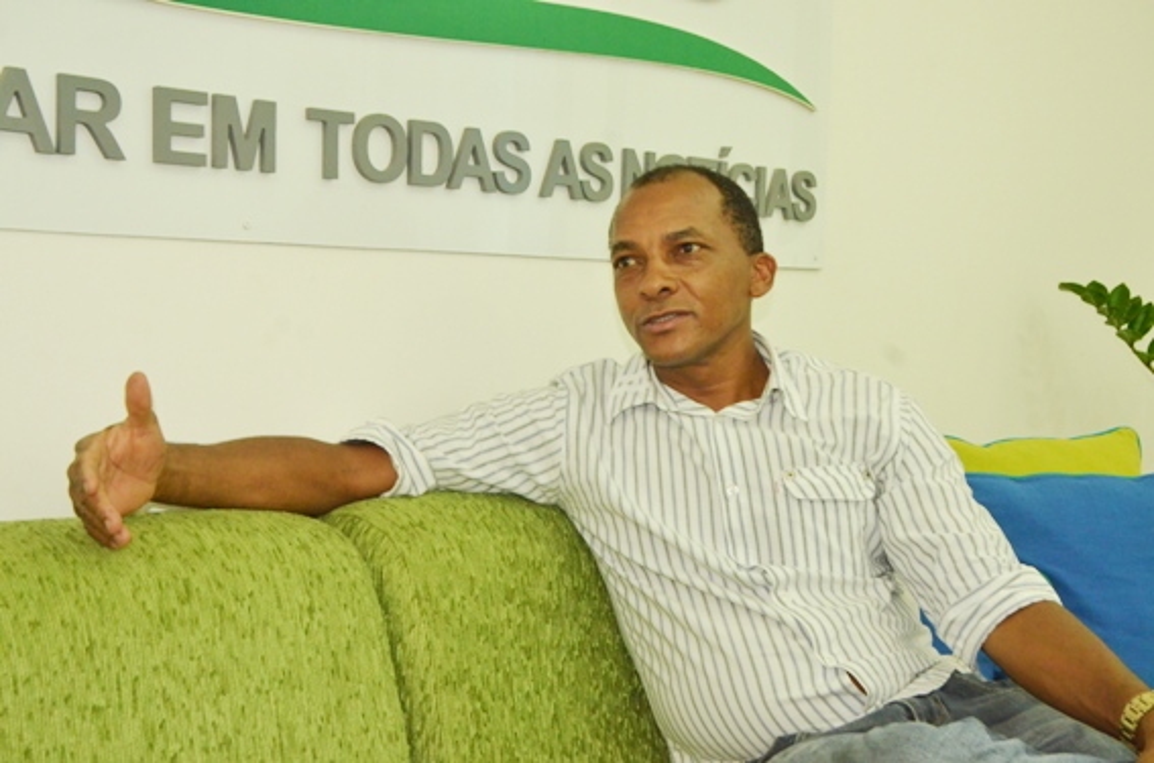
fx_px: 1487
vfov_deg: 28.8
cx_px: 577
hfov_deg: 42.4
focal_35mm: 46
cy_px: 382
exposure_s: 1/125
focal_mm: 31
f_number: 9
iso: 2500
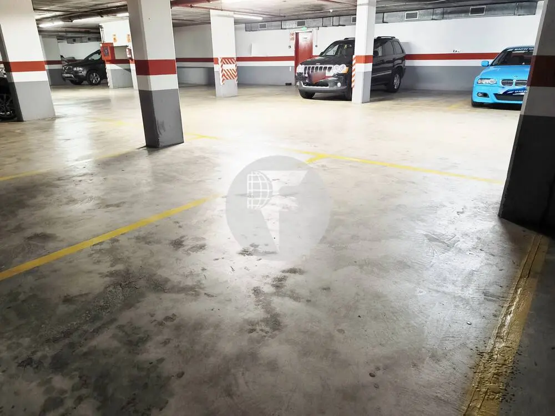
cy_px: 208
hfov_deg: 73.9
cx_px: 278
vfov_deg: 58.9
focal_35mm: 23
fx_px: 369
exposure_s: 1/20
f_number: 1.65
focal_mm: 6.18
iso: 4000
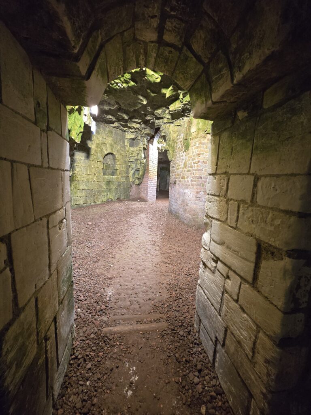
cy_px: 208
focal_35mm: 13
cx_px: 156
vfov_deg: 106.2
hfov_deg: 89.9
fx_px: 156
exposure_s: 1/60
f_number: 2.2
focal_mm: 2.2
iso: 1000
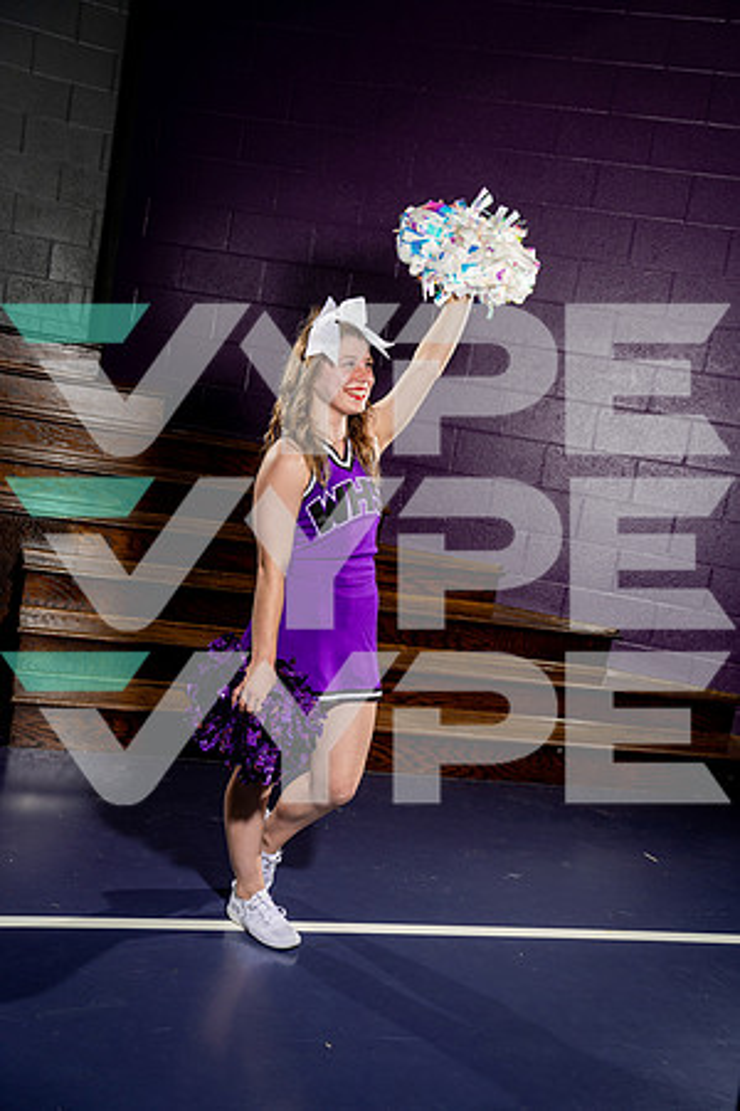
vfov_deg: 50.7
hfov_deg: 35.1
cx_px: 370
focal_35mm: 38
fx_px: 1172
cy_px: 556
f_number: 4
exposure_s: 1/250
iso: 250
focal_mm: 38
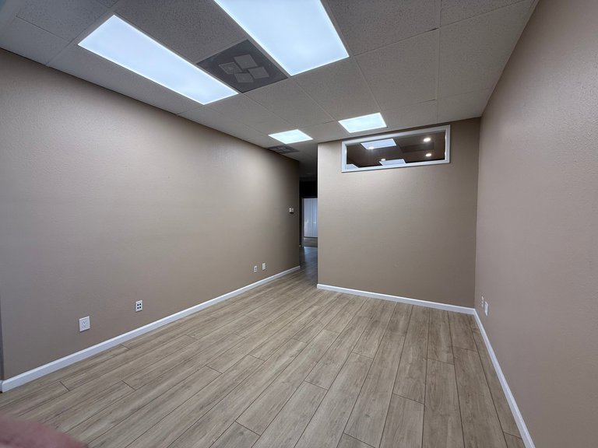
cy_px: 224
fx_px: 242
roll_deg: +0.0
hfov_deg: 102.1
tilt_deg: -2.3
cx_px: 299
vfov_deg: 85.7
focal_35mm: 14
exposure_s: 1/120
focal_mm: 2.22
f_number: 2.2
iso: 100
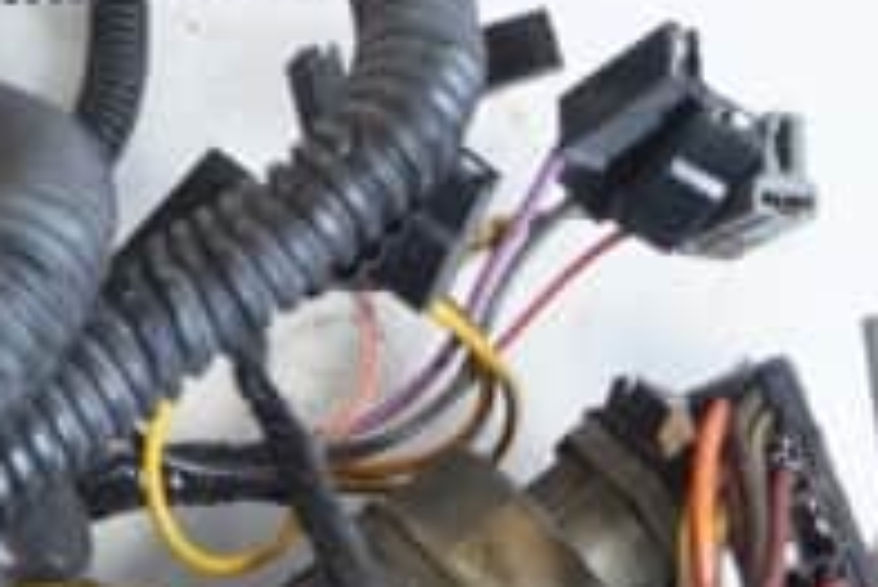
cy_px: 280
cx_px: -403
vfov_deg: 8.4
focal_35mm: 165
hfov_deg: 12.0
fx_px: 4018
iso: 800
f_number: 4
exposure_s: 1/60
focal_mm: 21
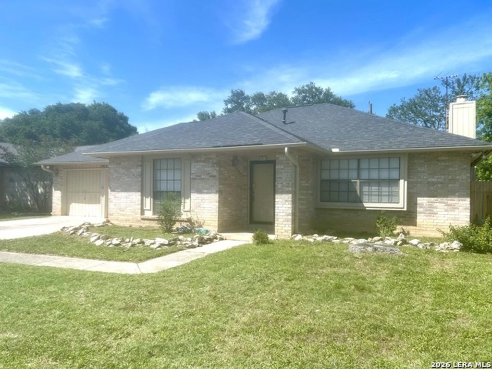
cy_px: 184
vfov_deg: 53.1
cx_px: 246
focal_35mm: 26
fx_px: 370
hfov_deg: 67.3
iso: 50
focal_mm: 5.7
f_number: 1.5
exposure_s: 1/2457
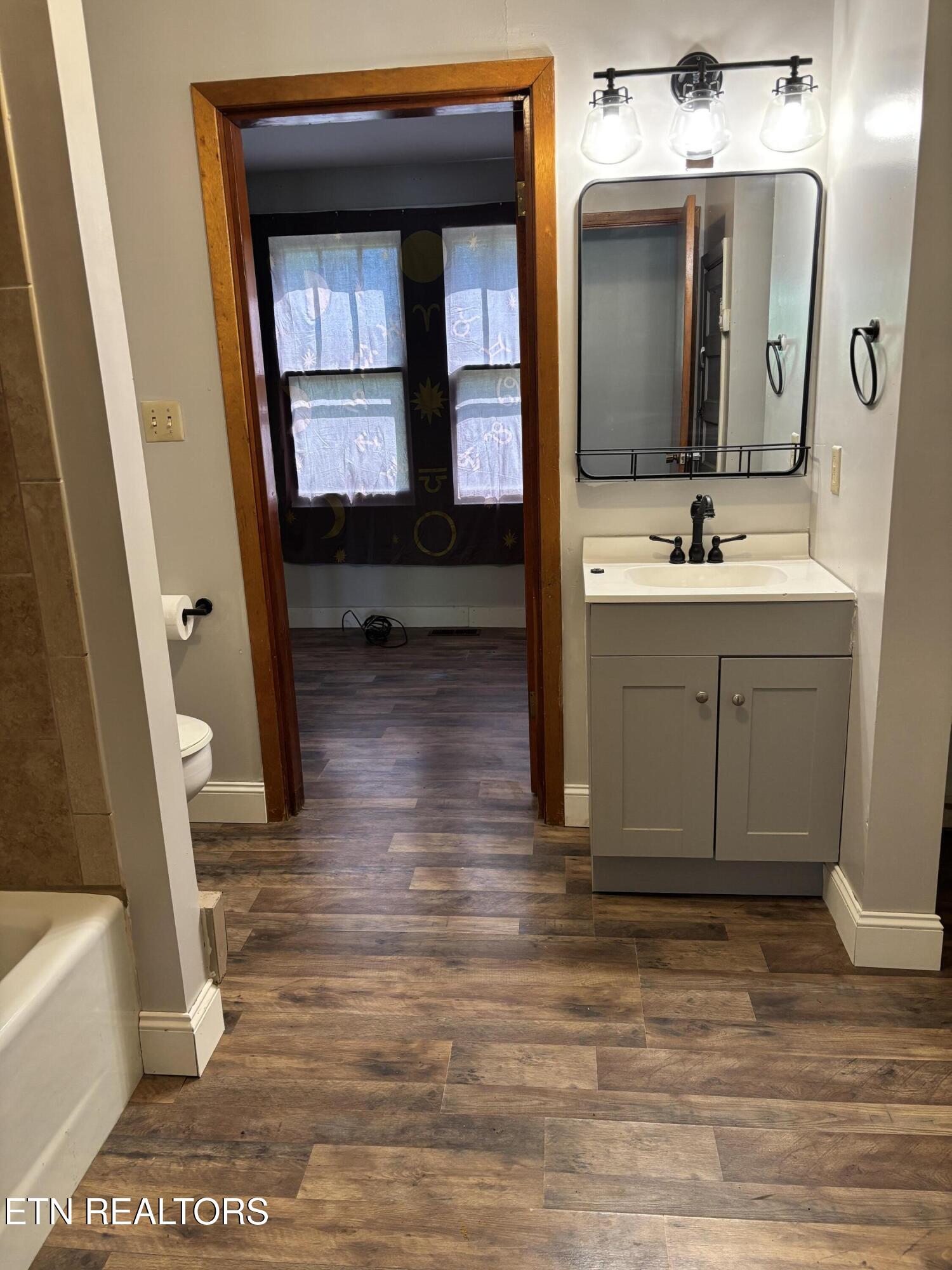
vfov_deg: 67.3
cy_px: 635
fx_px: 953
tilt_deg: -15.1
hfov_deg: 53.1
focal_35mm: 26
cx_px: 476
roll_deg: +1.6
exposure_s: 1/60
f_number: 1.6
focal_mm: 5.96
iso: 160
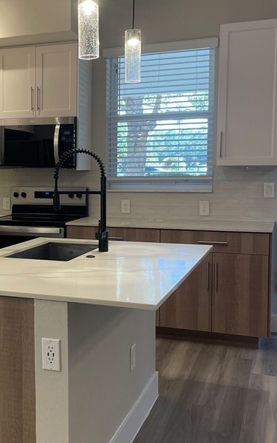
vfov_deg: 42.6
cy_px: 216
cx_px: 30
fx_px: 568
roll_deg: +0.4
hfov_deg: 26.5
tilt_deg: -6.2
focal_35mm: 47
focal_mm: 4.2
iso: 64
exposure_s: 1/60
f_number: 1.6
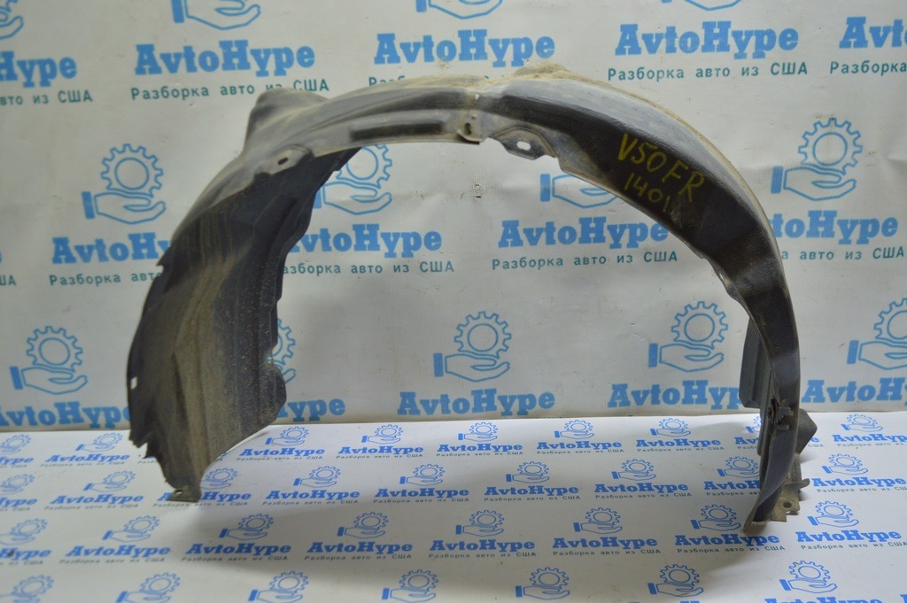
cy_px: 302
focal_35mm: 33
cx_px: 454
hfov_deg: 57.3
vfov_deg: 39.9
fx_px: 831
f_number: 3.8
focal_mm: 22
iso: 400
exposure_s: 1/60
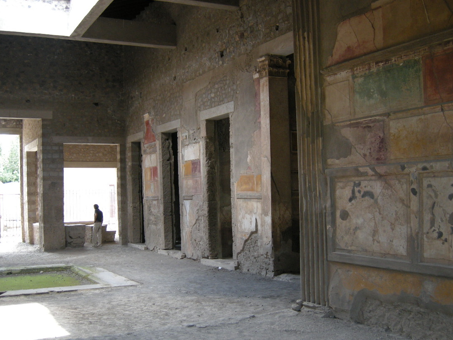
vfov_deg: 36.8
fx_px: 510
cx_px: 241
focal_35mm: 39
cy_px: 185
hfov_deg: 47.8
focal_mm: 7.5
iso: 152
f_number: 2.7
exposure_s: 1/59.8
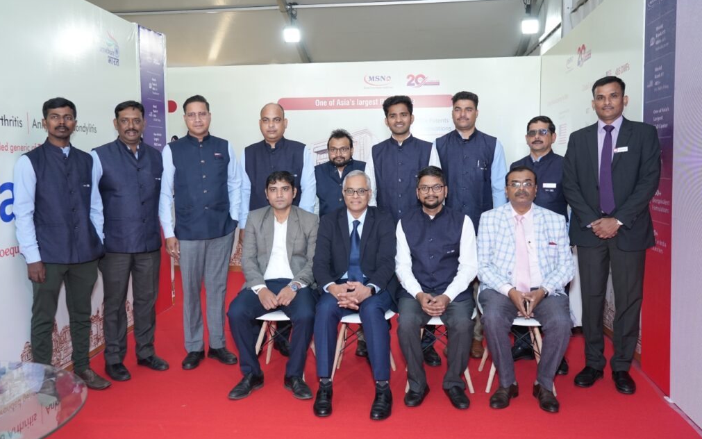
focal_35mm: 32
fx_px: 612
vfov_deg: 39.4
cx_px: 347
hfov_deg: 59.6
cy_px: 208
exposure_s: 1/160
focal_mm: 31
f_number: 4.5
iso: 800
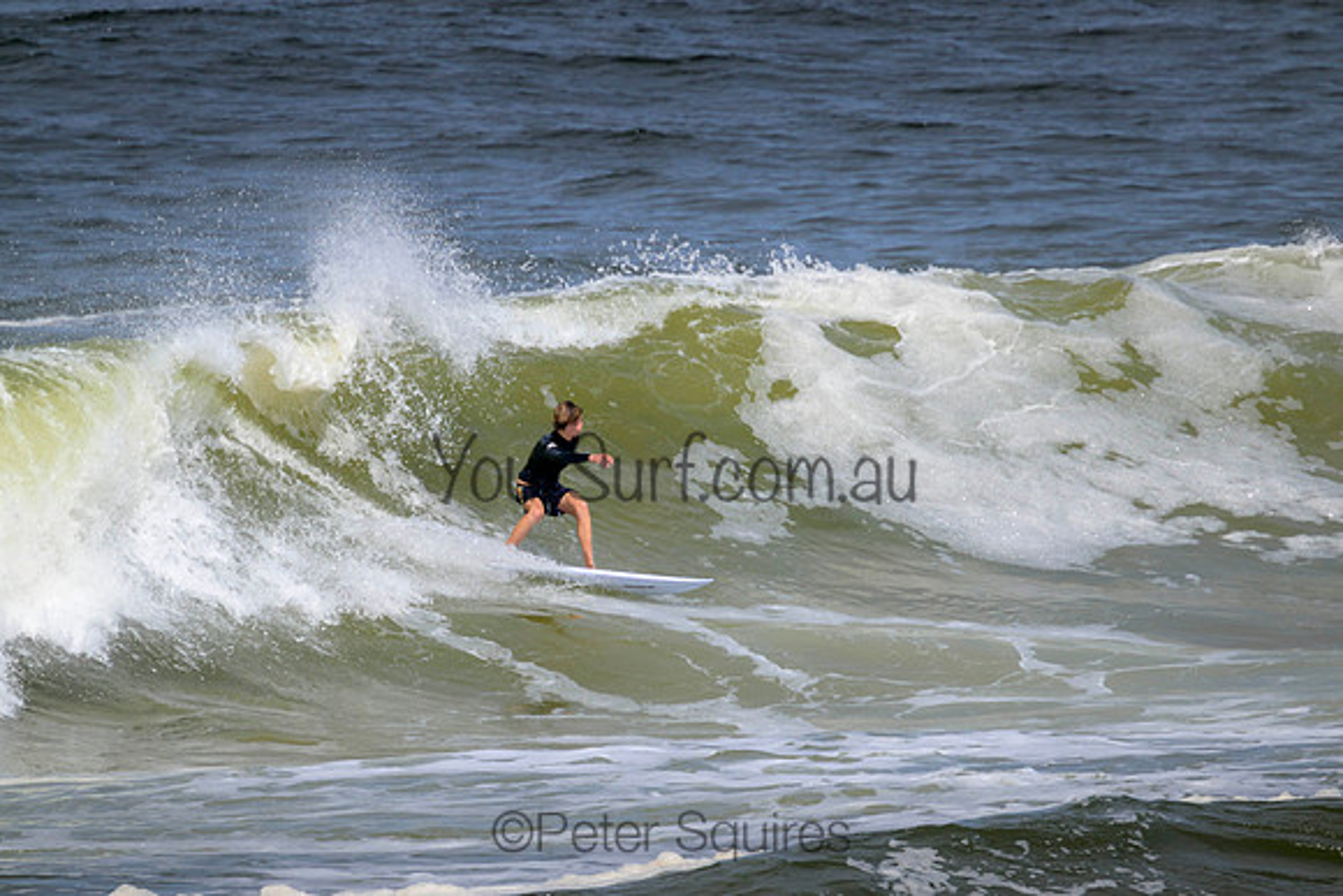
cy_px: 448
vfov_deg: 1.7
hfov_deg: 2.6
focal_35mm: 800
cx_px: 672
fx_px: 29850
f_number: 11
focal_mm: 800
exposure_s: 1/2000
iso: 500
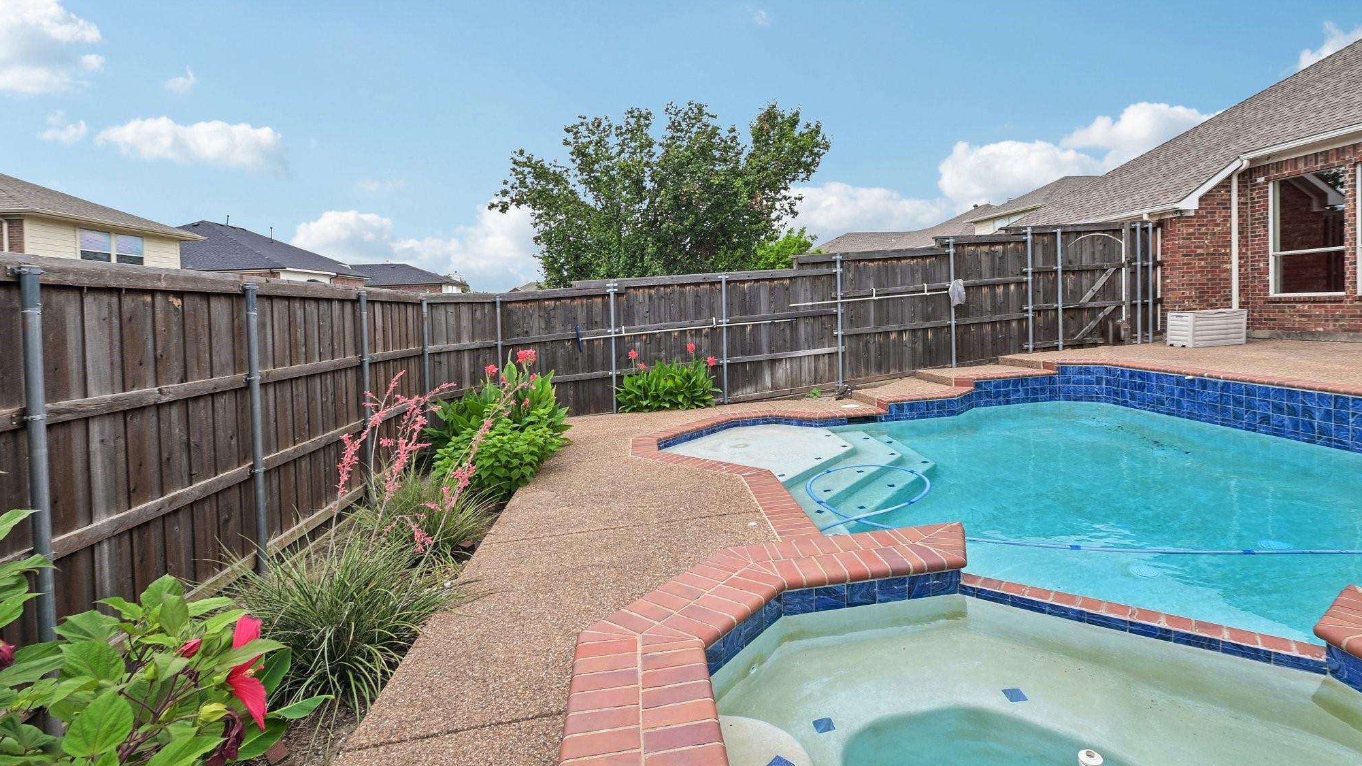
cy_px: 321
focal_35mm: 15
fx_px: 542
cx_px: 678
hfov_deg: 103.0
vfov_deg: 70.1
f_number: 8
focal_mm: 14
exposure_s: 1/100
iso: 400
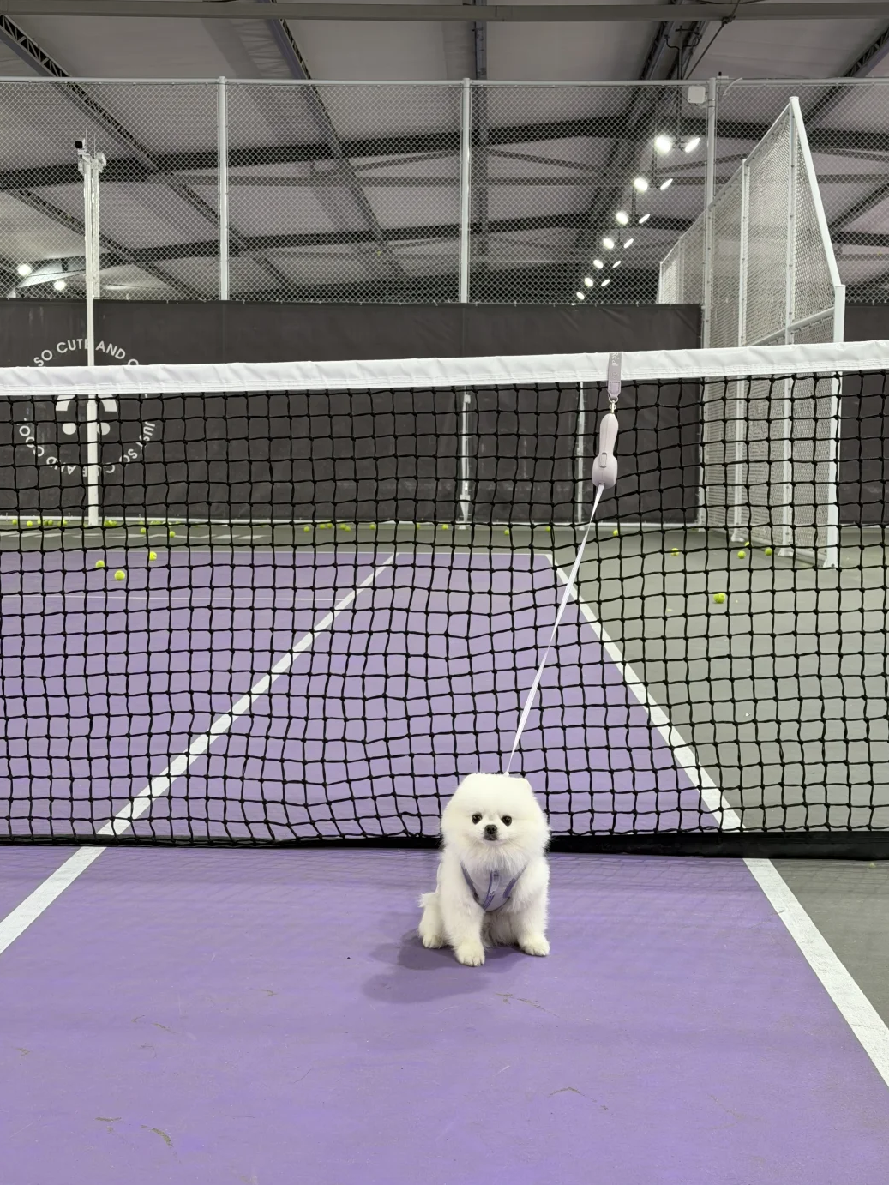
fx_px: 1712
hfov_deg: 29.1
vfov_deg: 38.2
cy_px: 572
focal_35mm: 50
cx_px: 441
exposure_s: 1/50
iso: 64
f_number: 1.78
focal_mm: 6.76
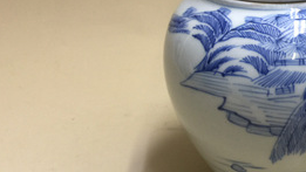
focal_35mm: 58
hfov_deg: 34.7
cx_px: 252
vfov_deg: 20.7
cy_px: 55
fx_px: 471
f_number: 2.2
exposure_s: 1/17
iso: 50
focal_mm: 4.15
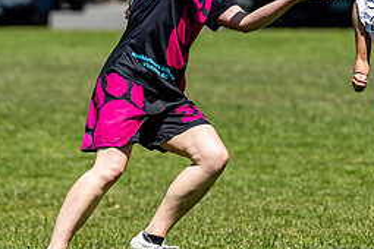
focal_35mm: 939
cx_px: 299
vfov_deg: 1.5
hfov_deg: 2.2
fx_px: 9754
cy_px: 41
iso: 100
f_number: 4
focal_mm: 200
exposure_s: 1/2000
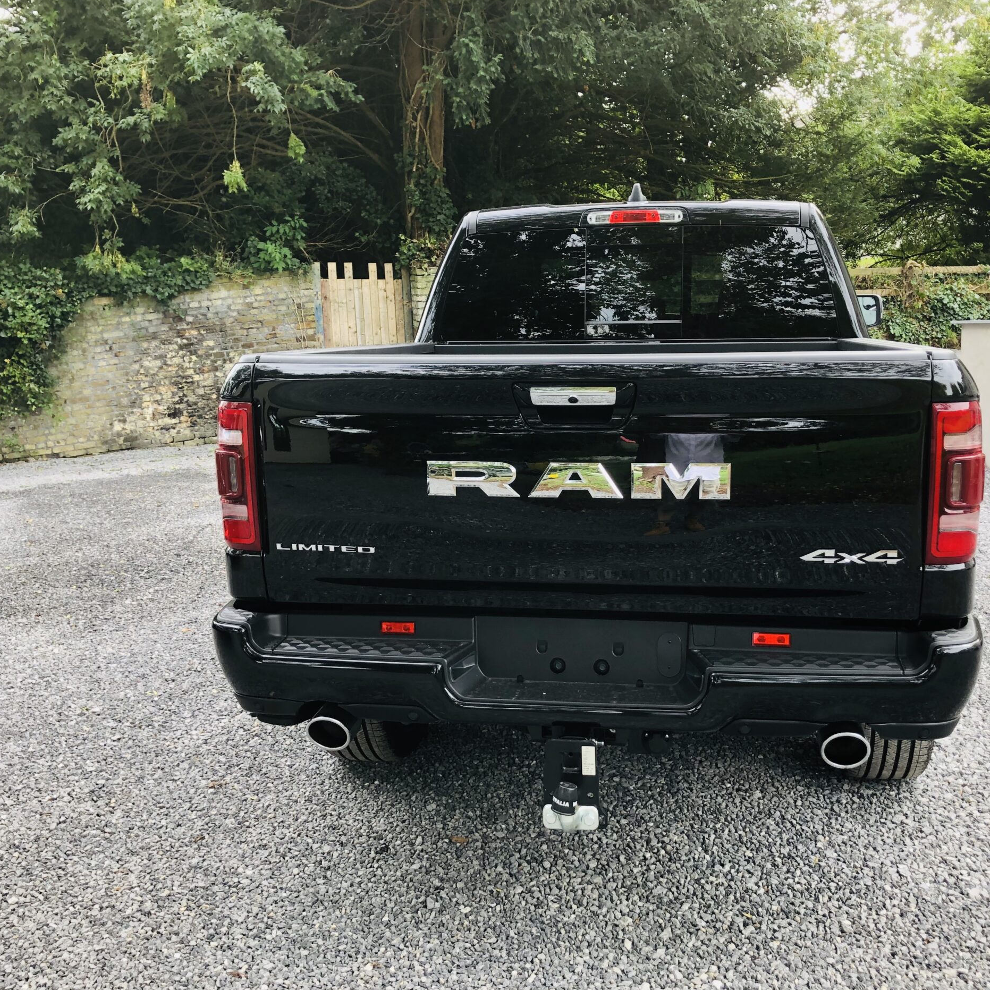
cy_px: 502
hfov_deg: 48.3
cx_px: 556
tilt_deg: -9.1
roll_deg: +0.3
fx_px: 1100
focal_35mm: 34
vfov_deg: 48.4
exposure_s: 1/120
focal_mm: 3.99
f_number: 1.8
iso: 50
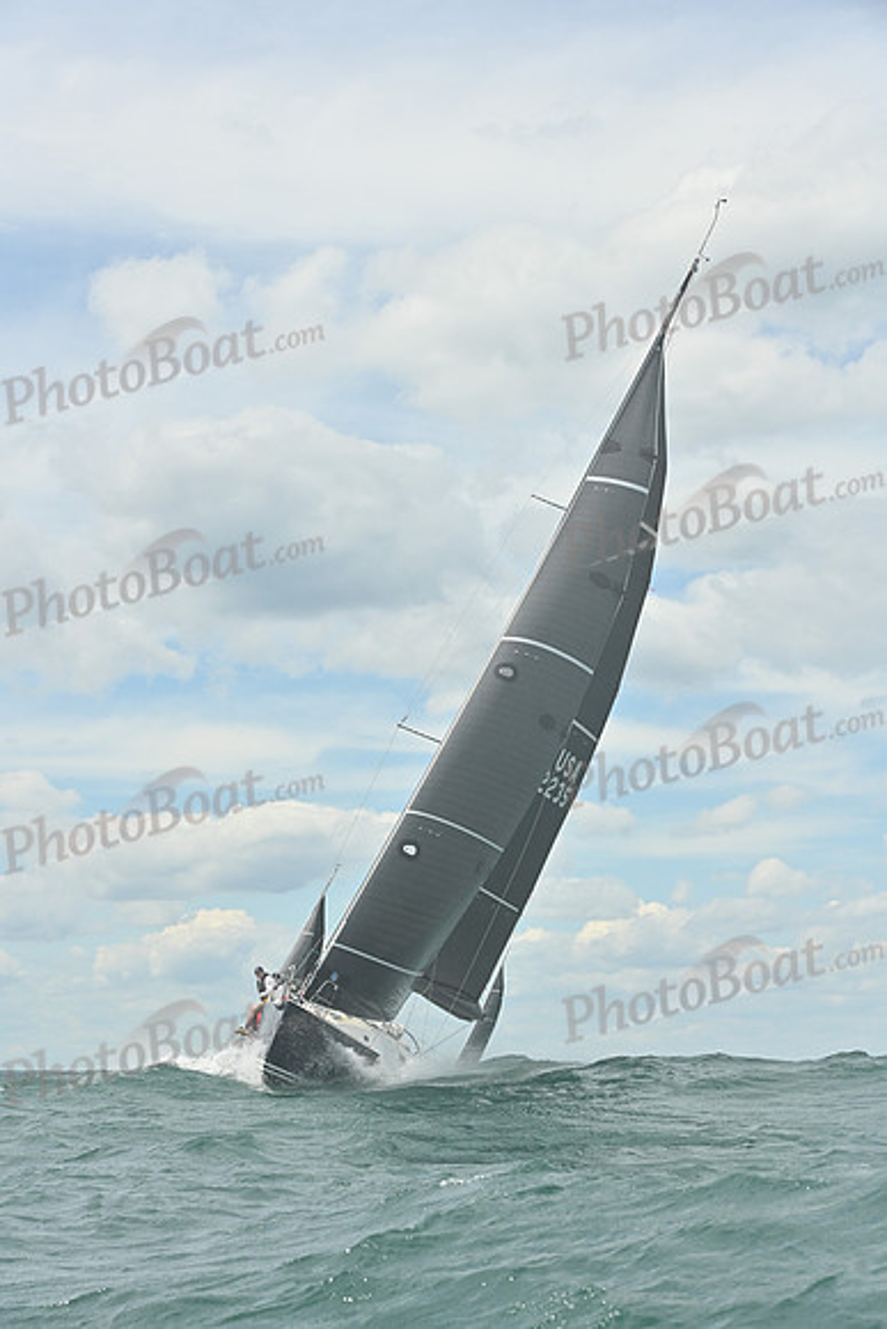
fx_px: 2585
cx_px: 444
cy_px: 664
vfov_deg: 28.8
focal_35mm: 70
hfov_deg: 19.5
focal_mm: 70
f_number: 9
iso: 320
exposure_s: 1/1250
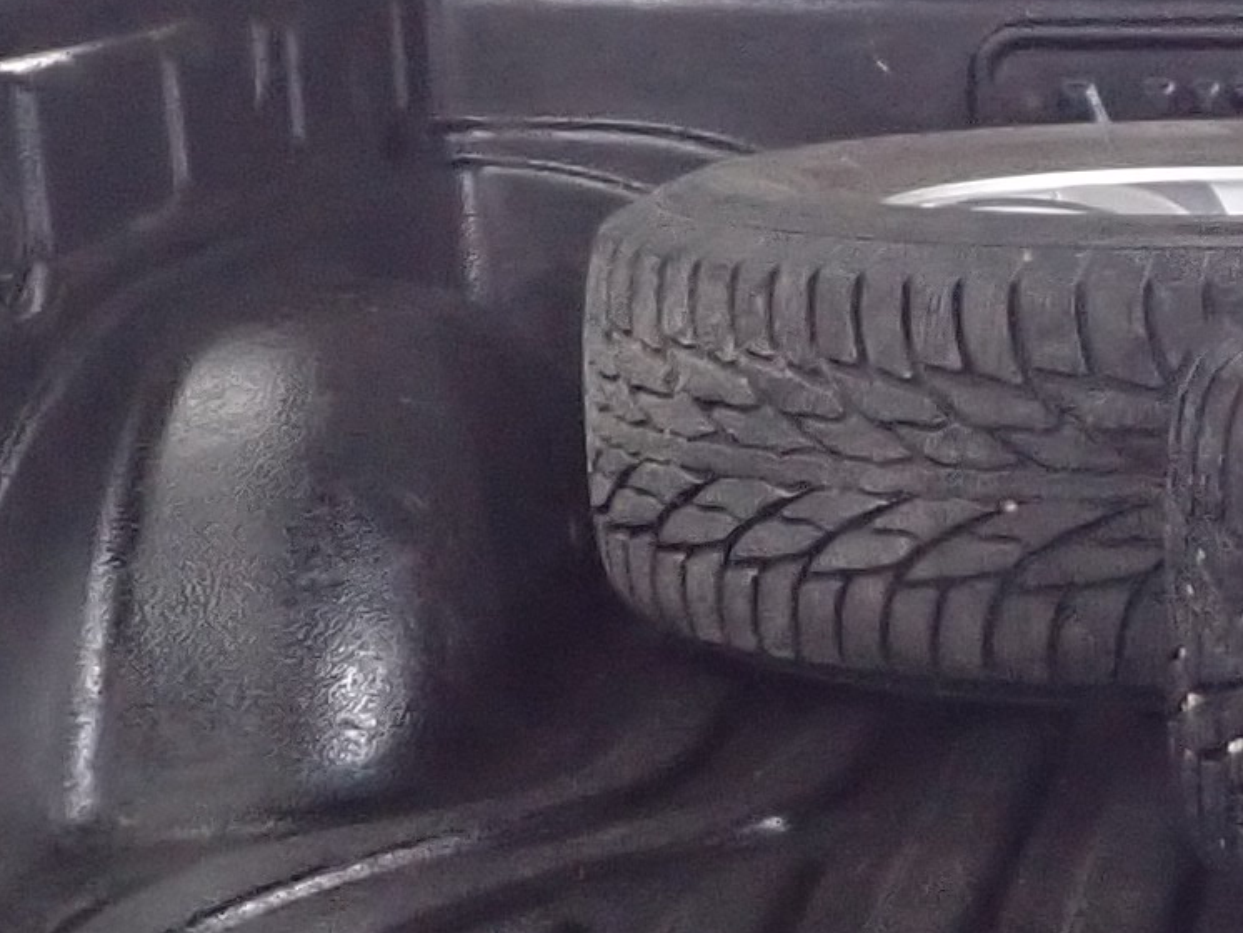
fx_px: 4813
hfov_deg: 14.2
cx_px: 1593
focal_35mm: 134
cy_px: 265
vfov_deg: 11.1
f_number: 2
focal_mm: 4.5
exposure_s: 1/30
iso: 400
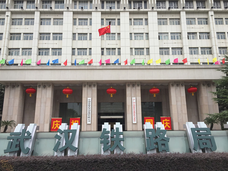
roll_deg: +0.3
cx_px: 114
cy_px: 86
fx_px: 191
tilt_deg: +13.3
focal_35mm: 29
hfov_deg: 61.7
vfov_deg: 48.2
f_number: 2.2
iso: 32
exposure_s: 1/1130
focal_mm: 4.15
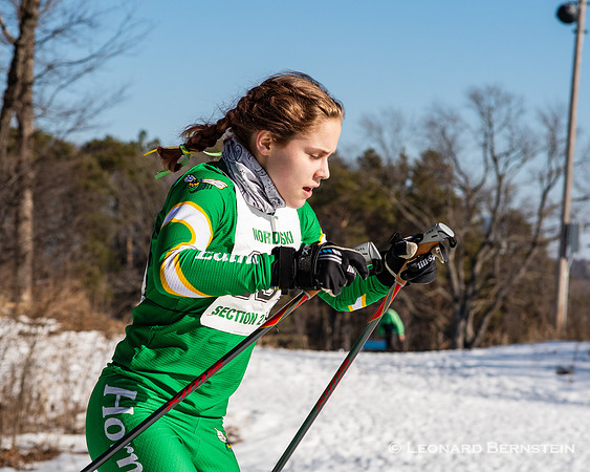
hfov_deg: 13.4
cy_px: 235
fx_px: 2518
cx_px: 234
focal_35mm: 144
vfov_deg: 10.7
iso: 400
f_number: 6.3
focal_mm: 85
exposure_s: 1/1600
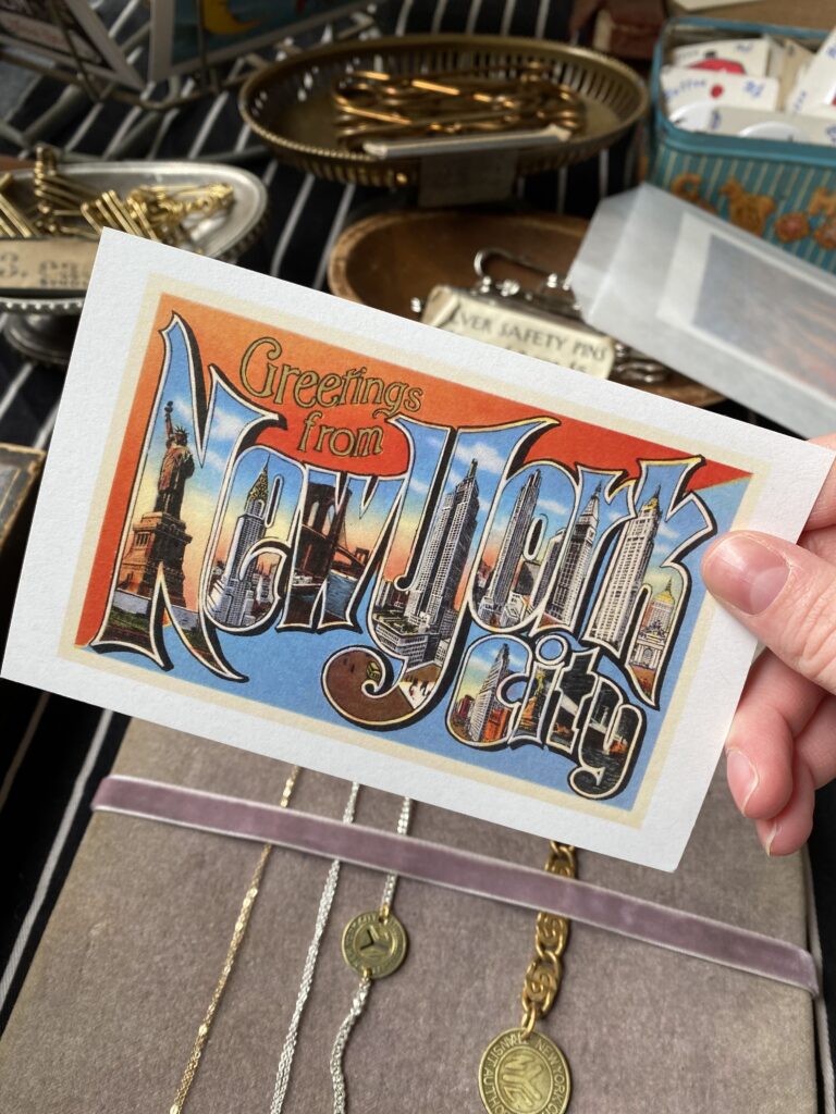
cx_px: 418
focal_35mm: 26
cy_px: 557
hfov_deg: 53.1
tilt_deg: -56.9
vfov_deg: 67.3
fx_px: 837
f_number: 1.8
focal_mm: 4.25
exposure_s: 1/193
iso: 32
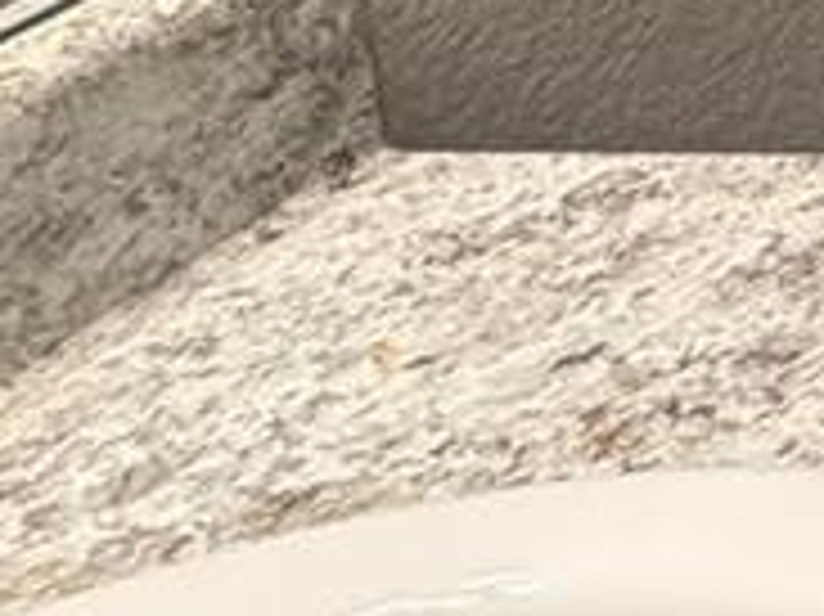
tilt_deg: -8.4
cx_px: 2945
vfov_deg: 10.6
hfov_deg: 9.4
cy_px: -1048
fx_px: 2617
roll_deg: -0.6
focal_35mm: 110
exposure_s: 1/120
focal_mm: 2.22
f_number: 2.2
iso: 320
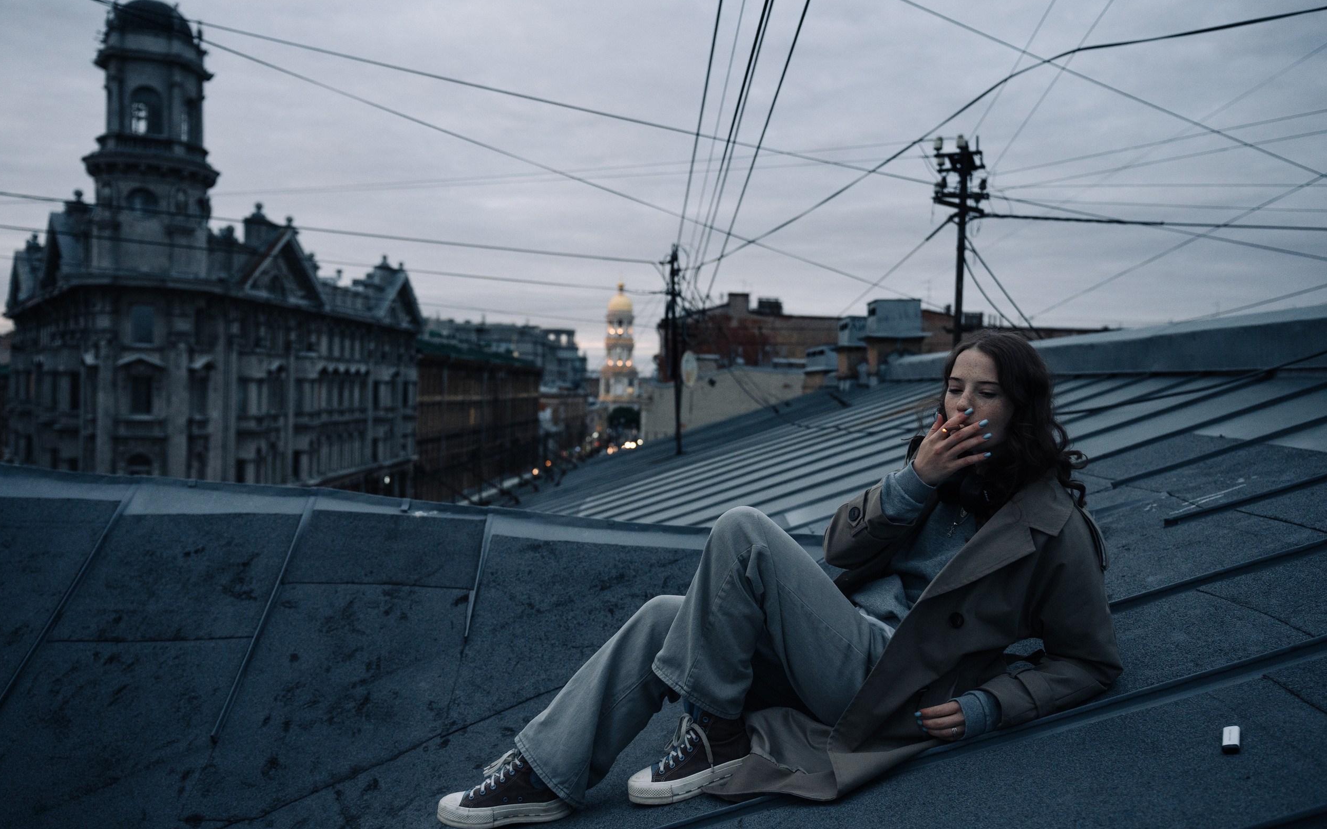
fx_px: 1121
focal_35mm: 31
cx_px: 661
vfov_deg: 40.6
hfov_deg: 61.2
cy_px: 411
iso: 640
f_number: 2.8
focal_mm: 28
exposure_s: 1/320
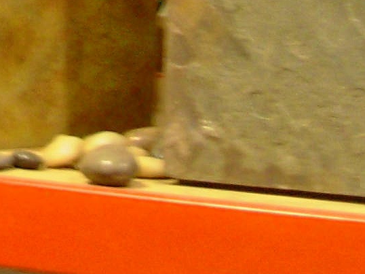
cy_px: -406
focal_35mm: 199
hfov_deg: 9.5
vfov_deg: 7.0
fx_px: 2097
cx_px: -296
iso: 84
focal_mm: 6.3
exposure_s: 1/4
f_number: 2.9
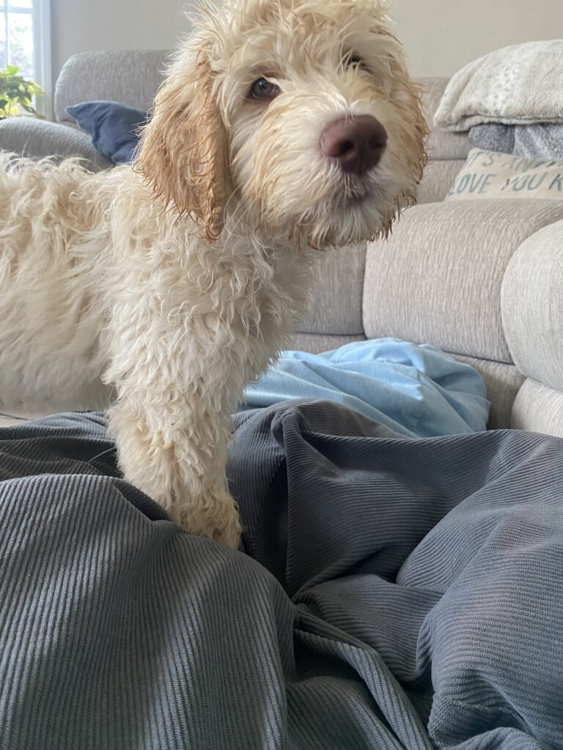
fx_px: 564
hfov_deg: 53.1
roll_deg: -3.2
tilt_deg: -8.0
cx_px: 282
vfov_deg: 67.3
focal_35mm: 26
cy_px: 375
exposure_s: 1/60
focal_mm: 4.25
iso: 250
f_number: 1.8
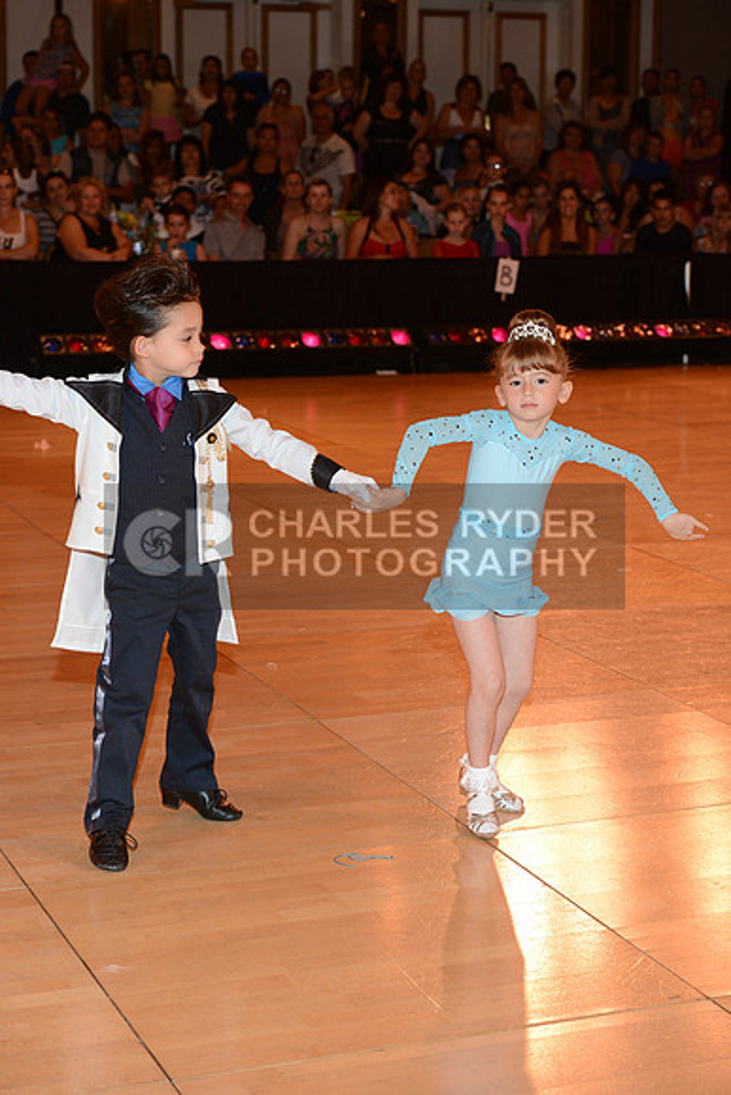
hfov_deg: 19.5
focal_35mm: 70
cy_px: 548
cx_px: 366
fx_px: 2131
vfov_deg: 28.8
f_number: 5.6
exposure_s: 1/250
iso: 1000
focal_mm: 70
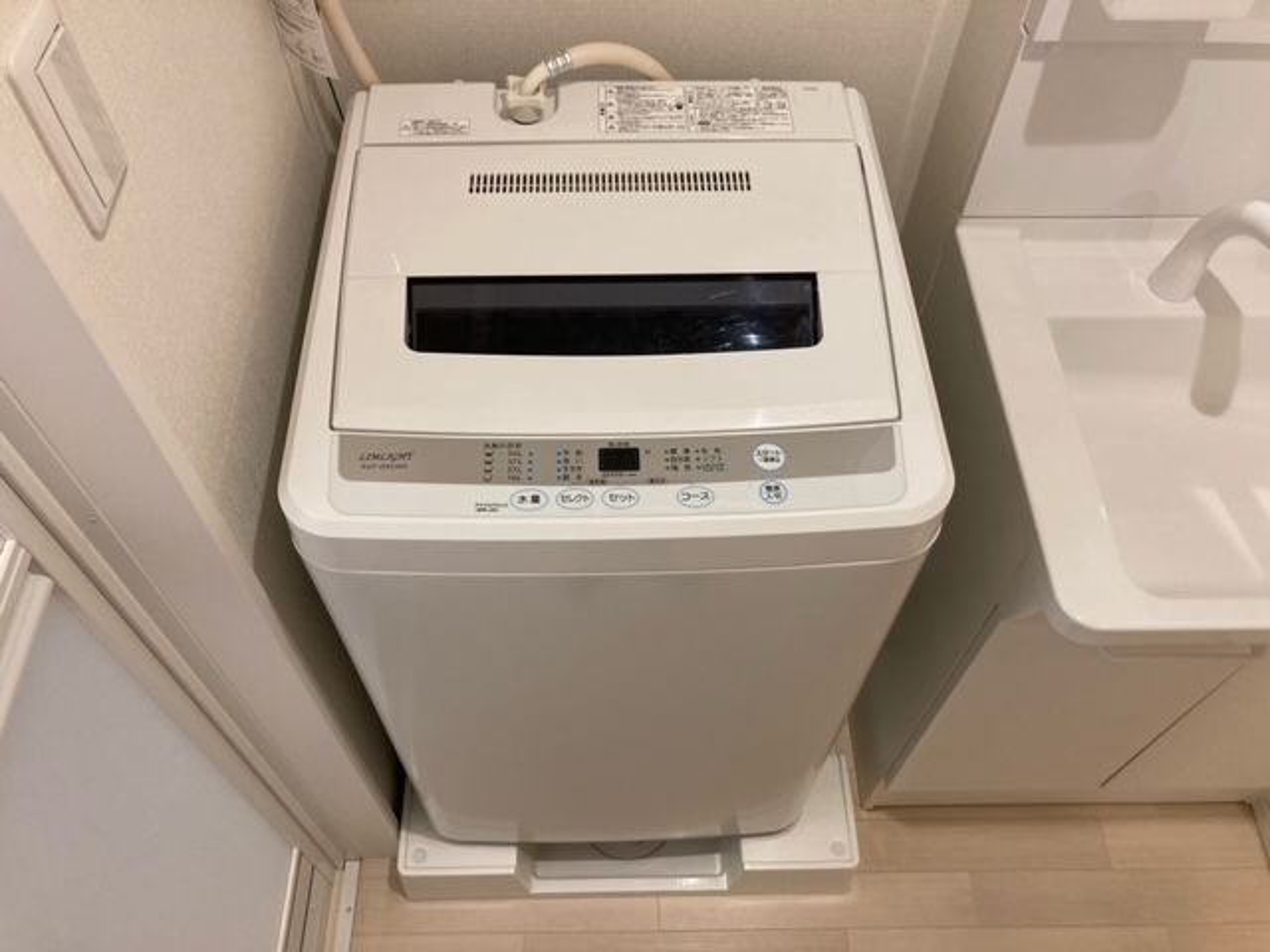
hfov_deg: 63.4
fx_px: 1027
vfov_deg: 49.7
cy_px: 476
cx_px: 635
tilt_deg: -55.4
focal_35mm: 28
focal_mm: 3.99
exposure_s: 1/50
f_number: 1.8
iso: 80
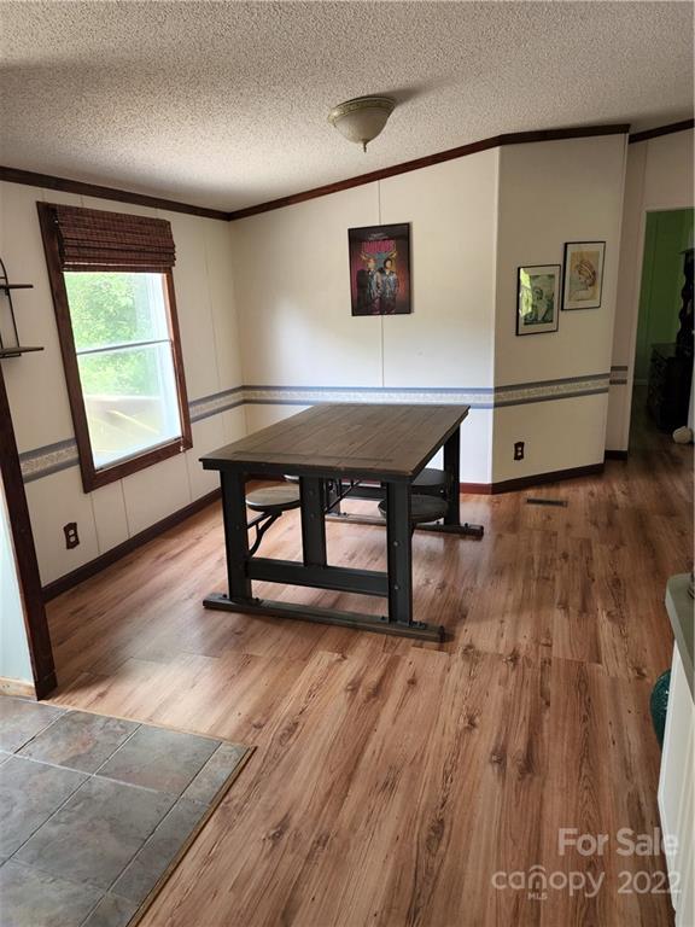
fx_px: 616
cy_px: 464
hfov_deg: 58.9
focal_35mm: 23
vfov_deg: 73.9
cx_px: 348
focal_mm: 6.4
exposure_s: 1/120
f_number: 1.8
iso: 250
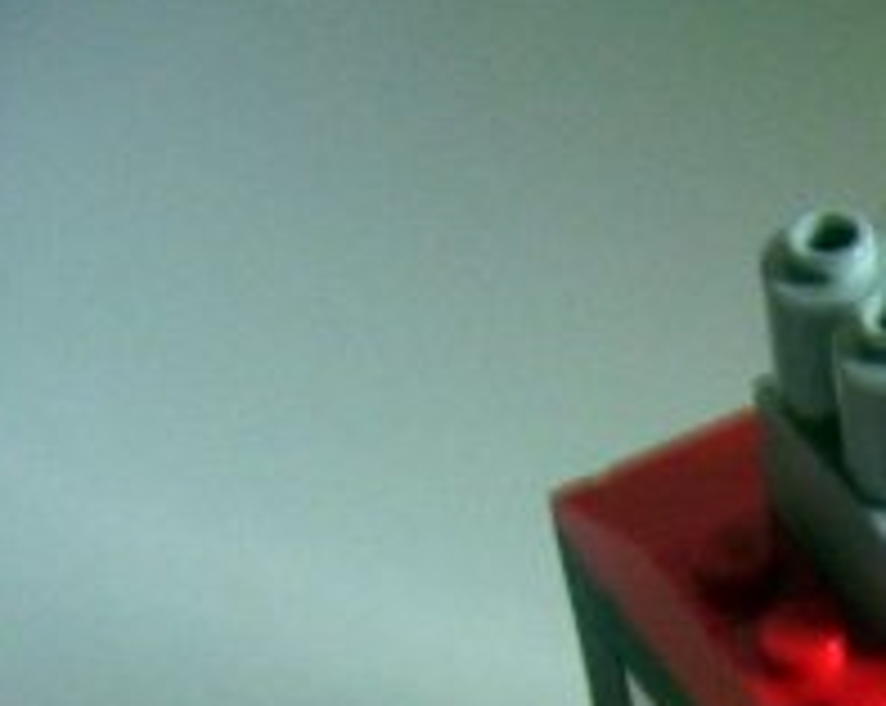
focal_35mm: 108
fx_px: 2828
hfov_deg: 16.1
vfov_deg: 13.4
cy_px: 1052
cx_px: 1390
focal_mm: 5.6
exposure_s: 1/8
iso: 160
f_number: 2.7
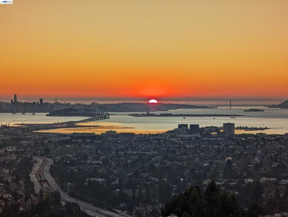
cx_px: 144
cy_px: 108
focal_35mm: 106
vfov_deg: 14.0
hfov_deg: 18.5
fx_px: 883
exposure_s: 1/278
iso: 32
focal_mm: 19
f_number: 3.5
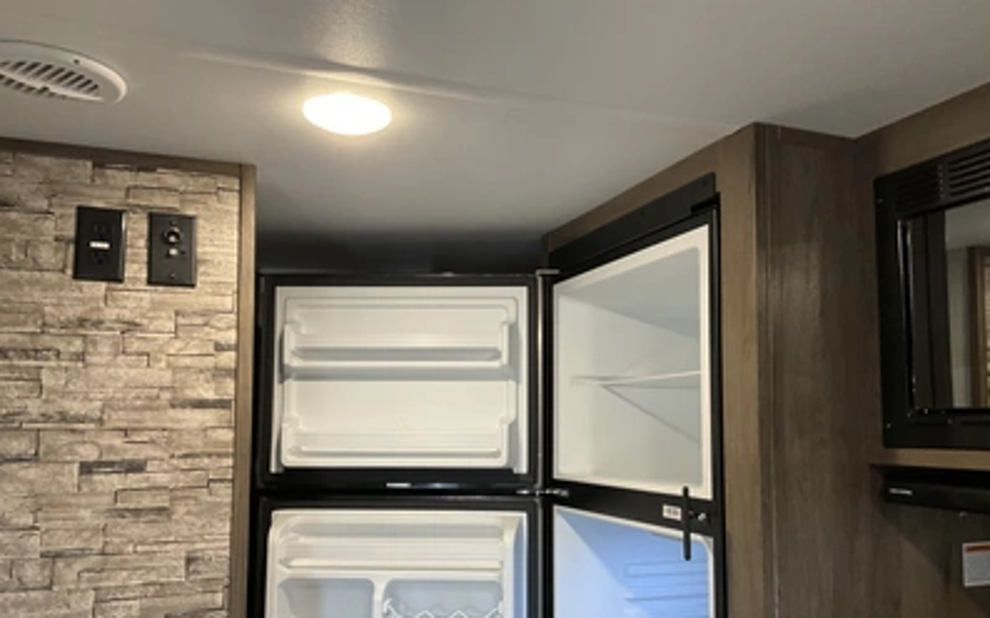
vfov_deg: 40.5
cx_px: 496
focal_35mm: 31
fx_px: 836
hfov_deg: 61.2
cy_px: 359
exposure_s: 1/60
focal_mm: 3
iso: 125
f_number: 1.8
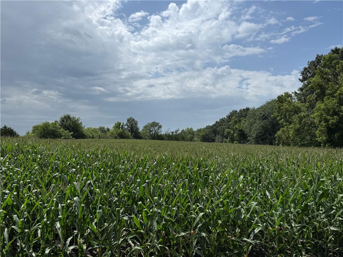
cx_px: 172
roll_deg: +1.2
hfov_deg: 71.6
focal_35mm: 24
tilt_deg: +1.6
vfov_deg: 56.8
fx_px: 238
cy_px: 128
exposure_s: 1/10309
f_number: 1.78
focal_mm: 6.76
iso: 80
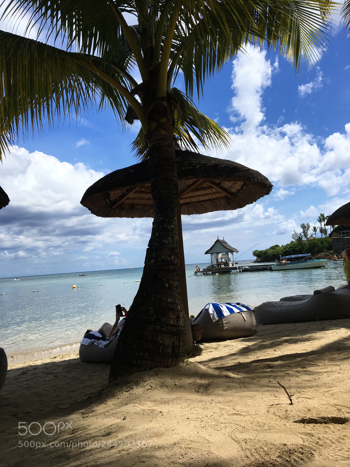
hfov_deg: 48.2
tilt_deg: +4.4
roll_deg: +4.8
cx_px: 175
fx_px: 391
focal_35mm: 29
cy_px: 234
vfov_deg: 61.7
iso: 25
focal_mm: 4.15
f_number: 2.2
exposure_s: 1/2849
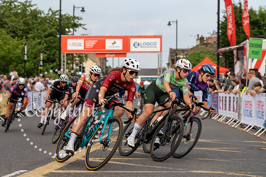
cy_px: 76
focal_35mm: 97
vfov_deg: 14.1
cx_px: 112
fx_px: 717
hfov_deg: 21.0
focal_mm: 83
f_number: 4.5
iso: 500
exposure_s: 1/1000
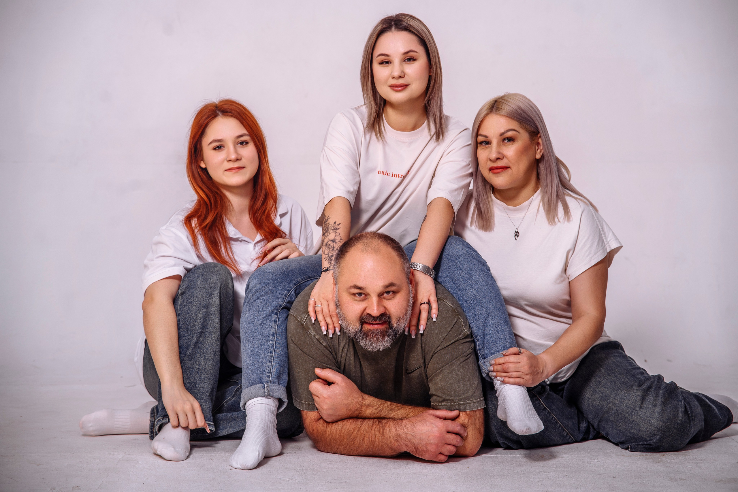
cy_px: 246
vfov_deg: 16.1
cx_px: 369
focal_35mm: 85
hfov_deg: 23.9
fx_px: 1742
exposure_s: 1/160
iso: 100
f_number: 5
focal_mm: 85
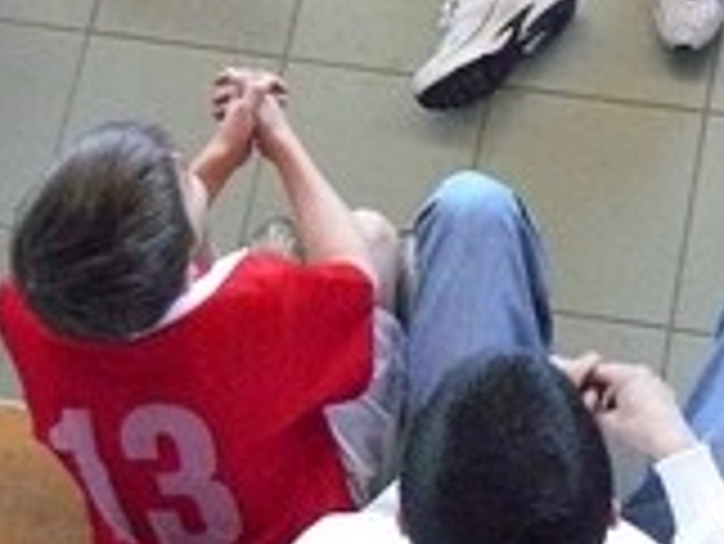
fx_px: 1967
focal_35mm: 94
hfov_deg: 20.6
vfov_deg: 15.3
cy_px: -61
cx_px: 576
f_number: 2.8
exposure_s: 1/100
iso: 1250
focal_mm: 6
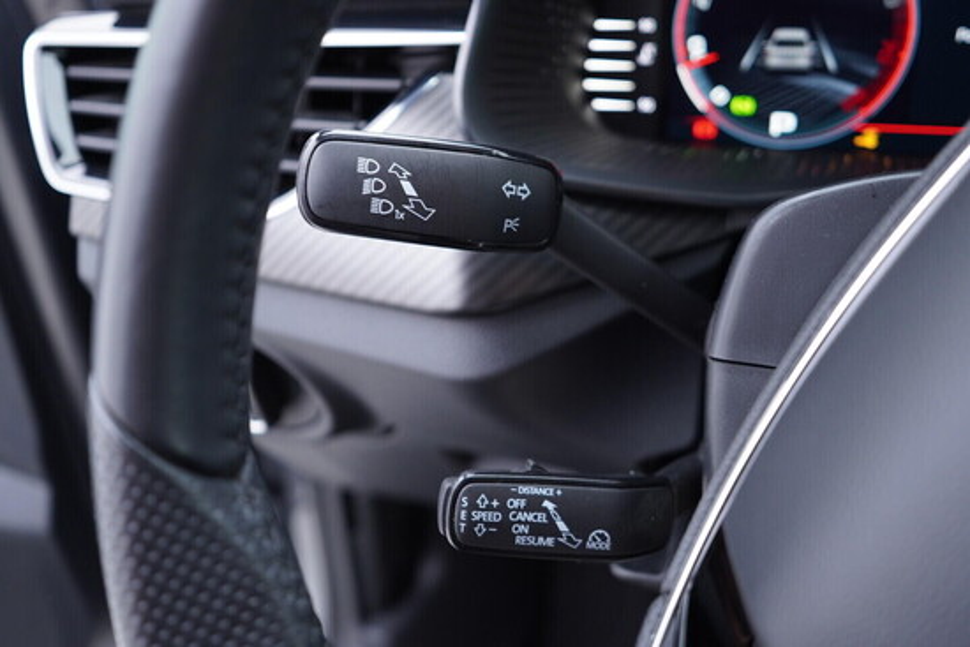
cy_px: 324
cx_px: 485
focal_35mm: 36
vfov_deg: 36.9
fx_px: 970
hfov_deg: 53.1
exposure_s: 1/40
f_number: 2.8
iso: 320
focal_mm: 24
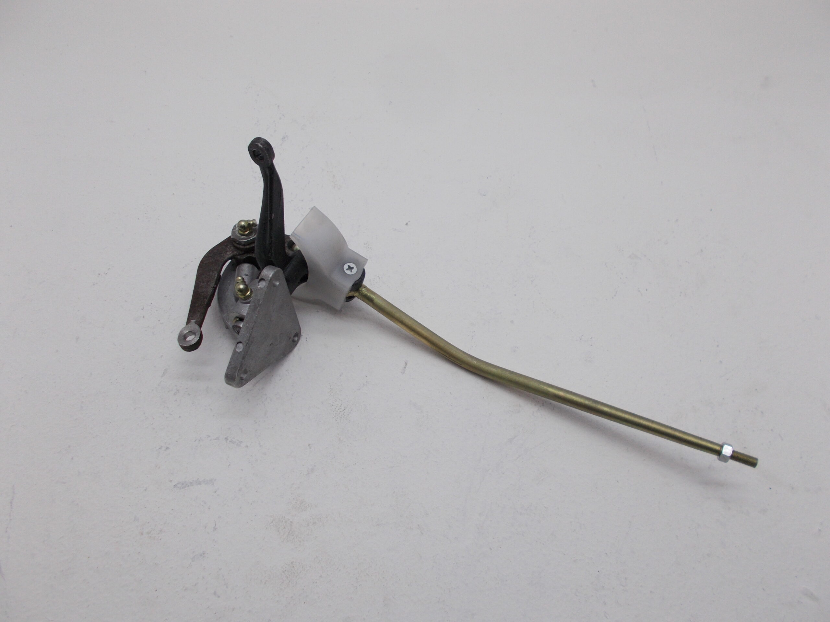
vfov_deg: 53.1
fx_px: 623
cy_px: 311
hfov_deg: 67.3
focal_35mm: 26
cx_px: 415
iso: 80
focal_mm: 4.6
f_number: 3.2
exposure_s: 1/60
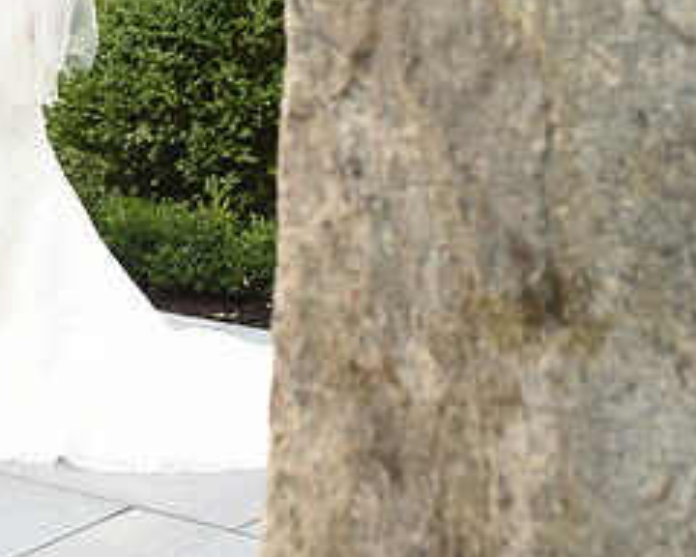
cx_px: 319
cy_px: 86
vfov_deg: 15.0
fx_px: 2101
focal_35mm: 102
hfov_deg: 18.8
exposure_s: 1/200
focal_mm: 45
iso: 1000
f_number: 9
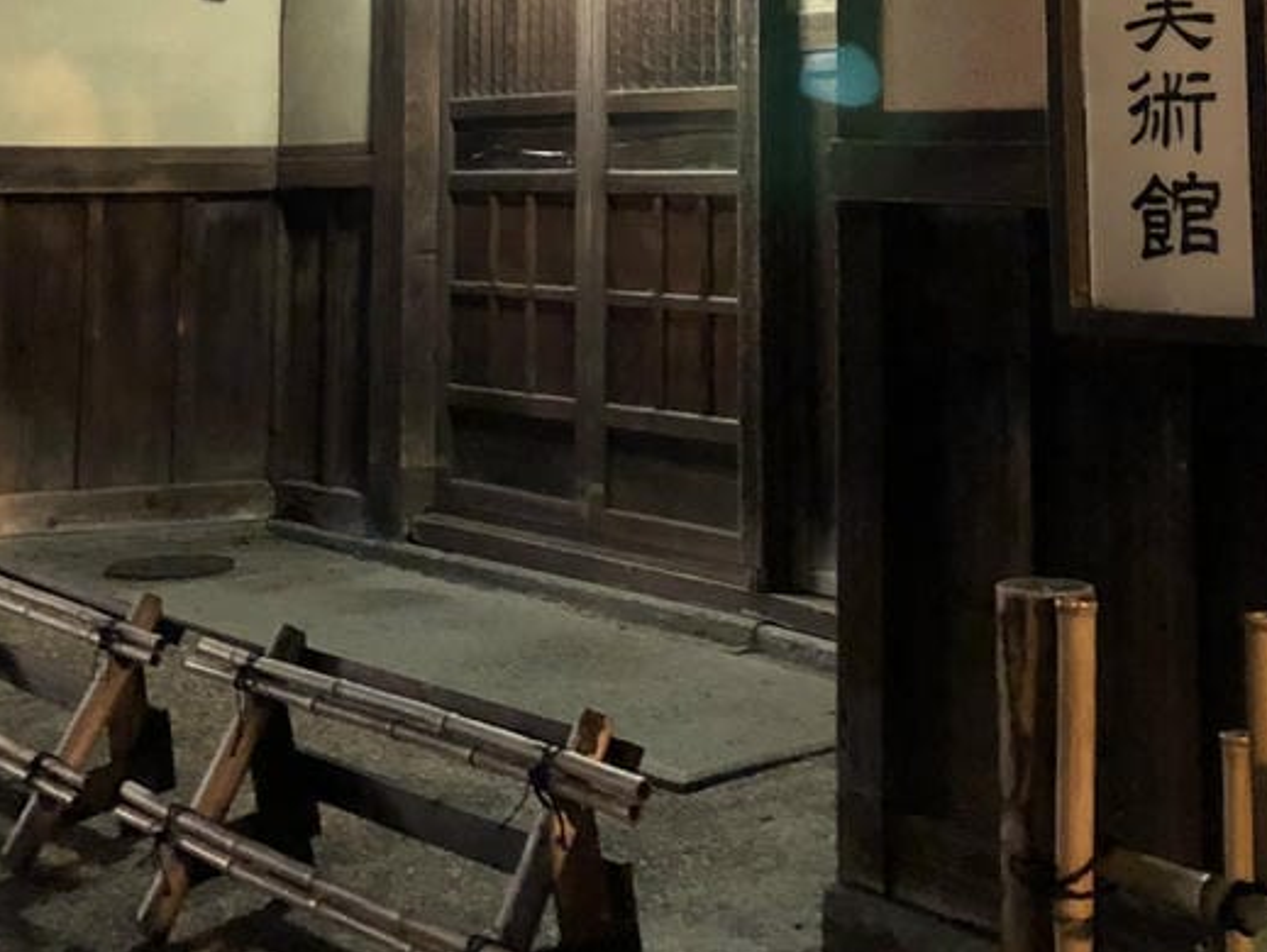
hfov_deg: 28.9
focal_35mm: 67
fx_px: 2454
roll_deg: +0.1
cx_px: 698
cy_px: -78
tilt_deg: +4.8
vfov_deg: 20.9
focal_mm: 3.99
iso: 400
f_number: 1.8
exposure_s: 1/4
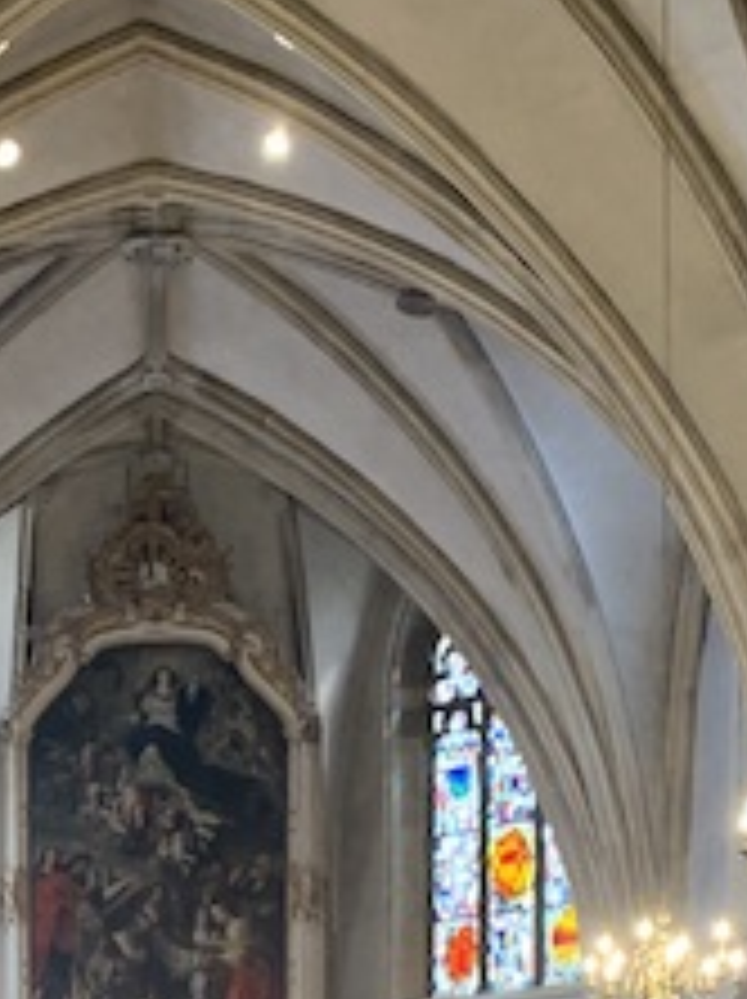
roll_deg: +0.3
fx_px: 2162
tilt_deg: -1.0
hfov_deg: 19.3
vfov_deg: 22.5
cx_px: 90
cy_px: 1386
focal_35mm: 75
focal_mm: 4.25
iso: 400
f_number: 1.8
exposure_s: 1/40
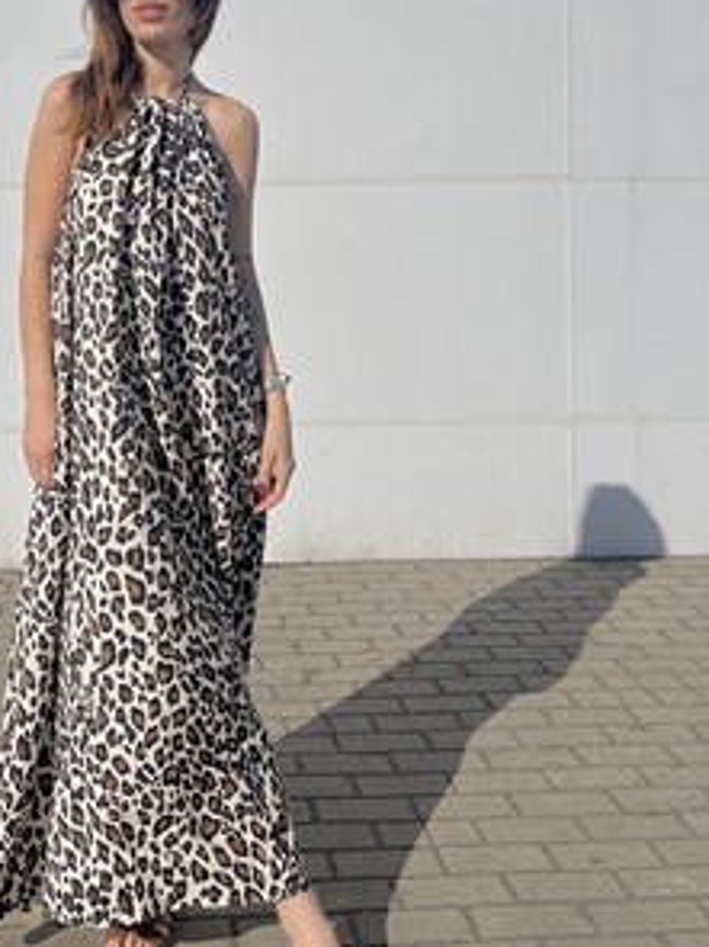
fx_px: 1284
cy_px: 207
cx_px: 183
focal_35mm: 47
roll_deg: +0.5
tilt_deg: -1.1
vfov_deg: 39.1
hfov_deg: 30.4
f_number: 1.6
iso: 50
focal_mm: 5.1
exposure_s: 1/7874
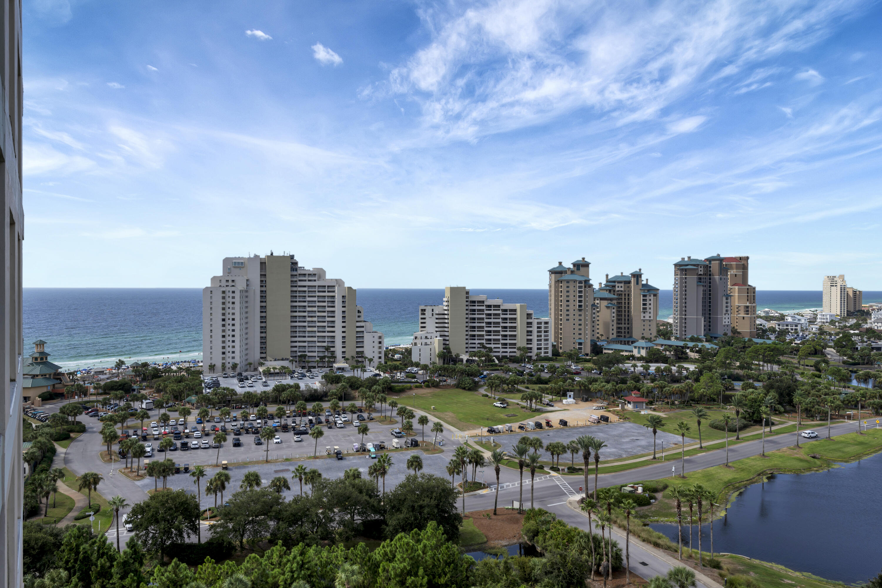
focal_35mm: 24
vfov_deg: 52.2
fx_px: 600
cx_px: 441
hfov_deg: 72.6
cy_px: 294
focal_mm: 24.5
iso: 100
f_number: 10
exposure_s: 1/200
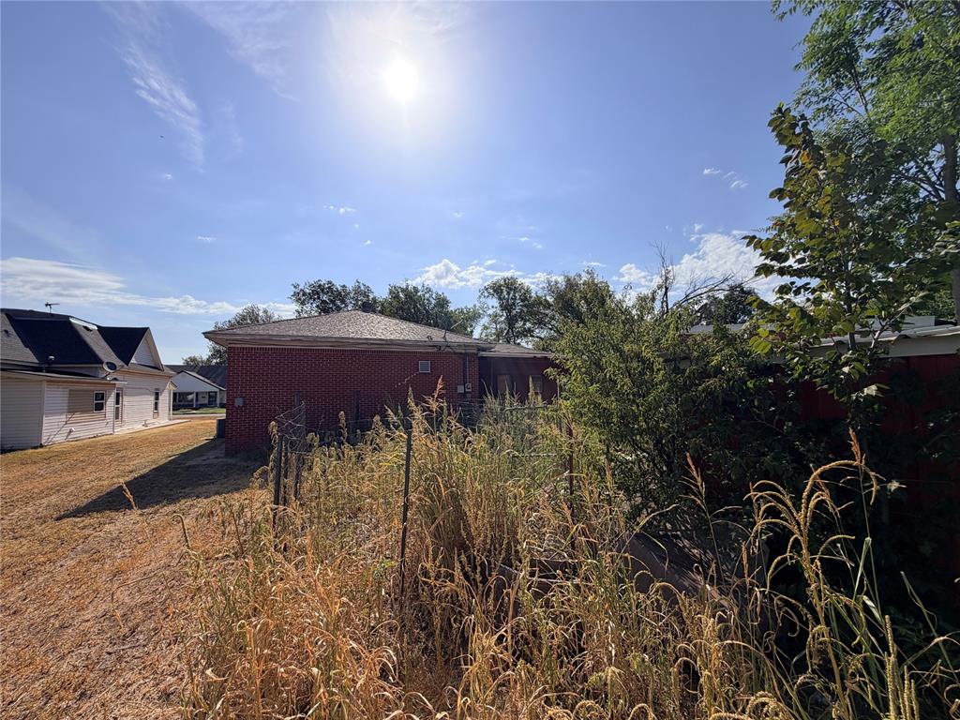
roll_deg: +1.9
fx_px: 388
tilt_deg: +4.0
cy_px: 360
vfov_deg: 85.7
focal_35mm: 14
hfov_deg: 102.1
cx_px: 480
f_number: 2.2
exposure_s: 1/1656
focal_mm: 2.22
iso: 20
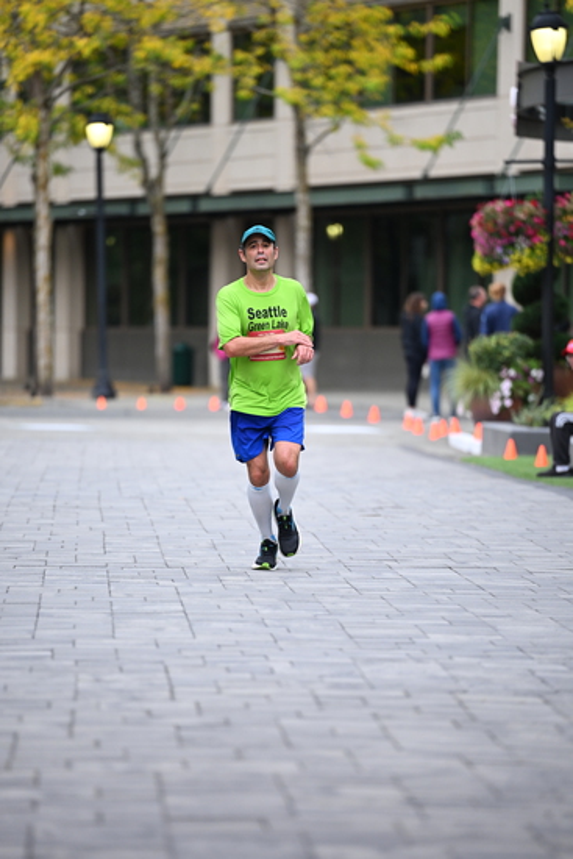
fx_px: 4772
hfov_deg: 6.9
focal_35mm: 200
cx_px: 286
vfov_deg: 10.3
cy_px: 430
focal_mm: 200
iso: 1000
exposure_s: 1/1600
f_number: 2.8
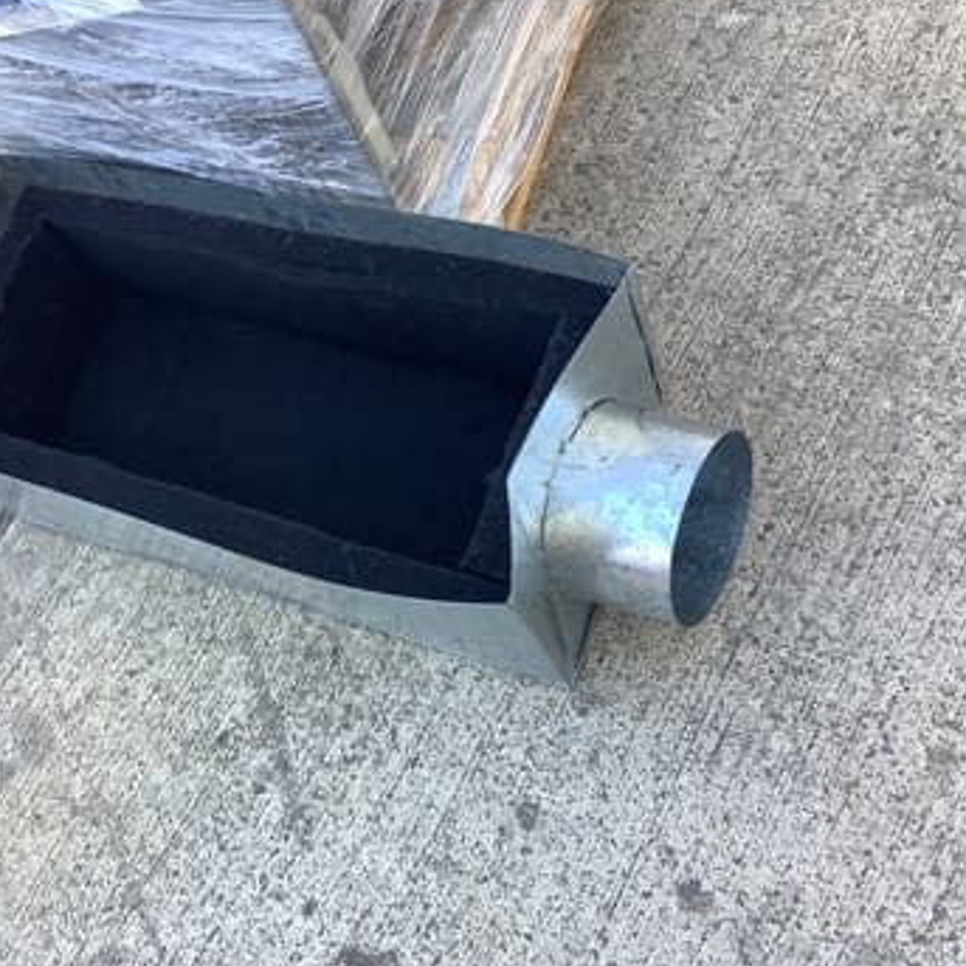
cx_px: 352
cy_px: 489
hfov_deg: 41.5
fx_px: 1263
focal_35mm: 40
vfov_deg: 41.9
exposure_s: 1/100
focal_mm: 3.3
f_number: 2.4
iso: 32
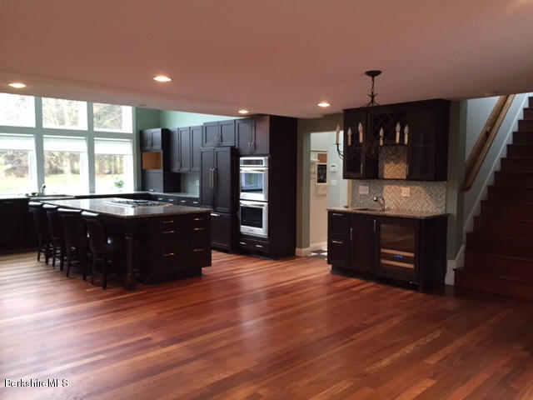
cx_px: 266
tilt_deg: -5.5
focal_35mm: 29
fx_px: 447
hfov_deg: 61.7
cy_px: 200
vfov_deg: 48.2
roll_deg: -0.5
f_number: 2.2
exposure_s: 1/30
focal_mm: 4.15
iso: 160
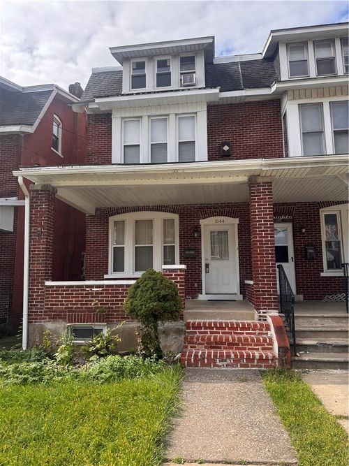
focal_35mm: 24
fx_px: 323
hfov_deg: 56.8
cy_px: 233
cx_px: 174
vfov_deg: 71.6
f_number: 1.78
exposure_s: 1/2506
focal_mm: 6.76
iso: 80
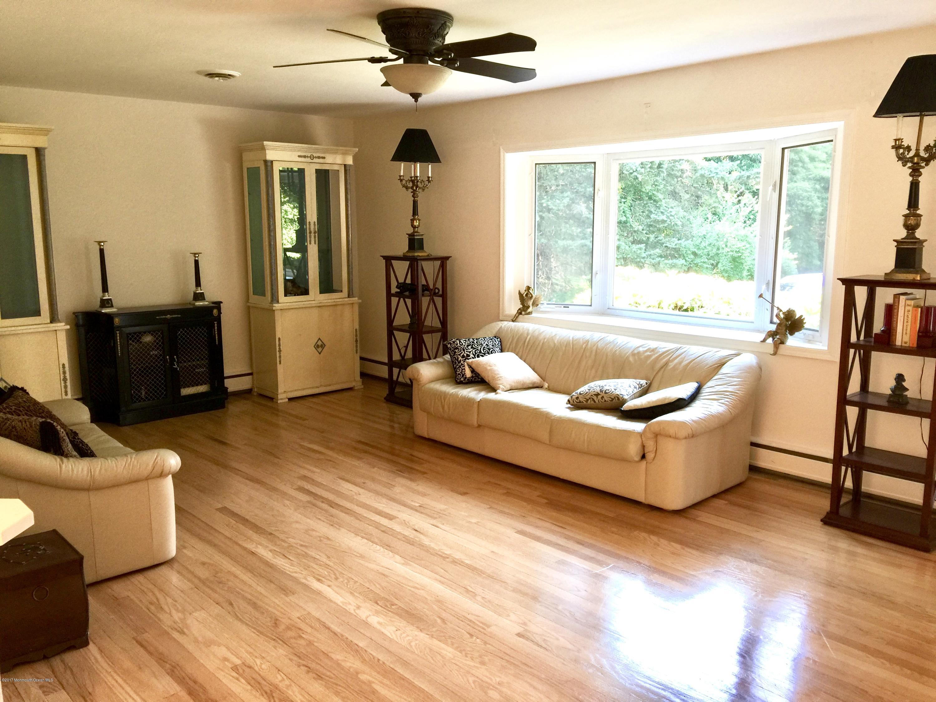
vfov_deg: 48.2
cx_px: 468
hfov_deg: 61.7
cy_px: 351
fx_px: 784
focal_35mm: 29
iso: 32
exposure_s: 1/30
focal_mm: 4.15
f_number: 2.2
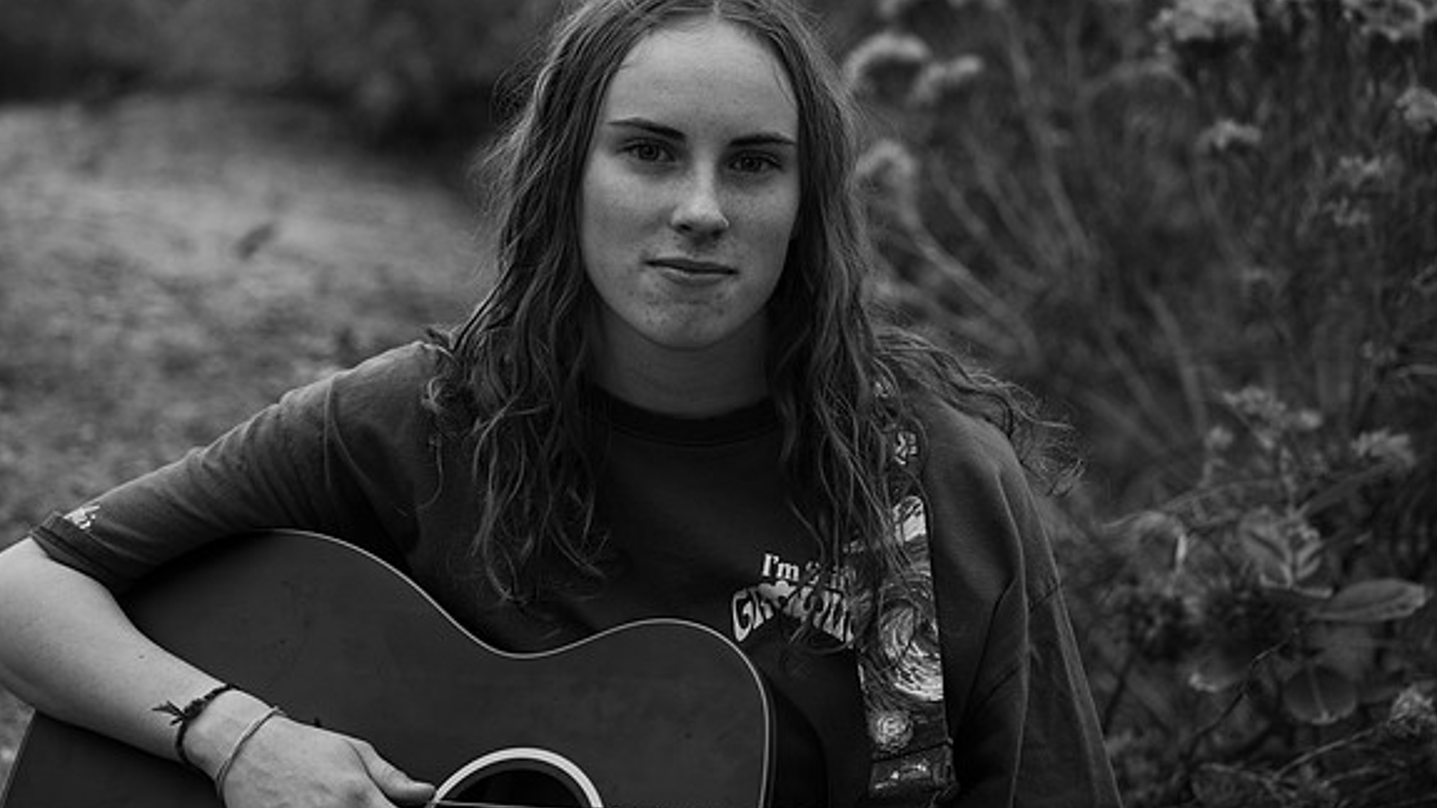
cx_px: 718
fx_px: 3848
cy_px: 385
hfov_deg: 21.2
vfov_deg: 12.0
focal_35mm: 101
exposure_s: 1/250
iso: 800
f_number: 3.2
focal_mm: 85
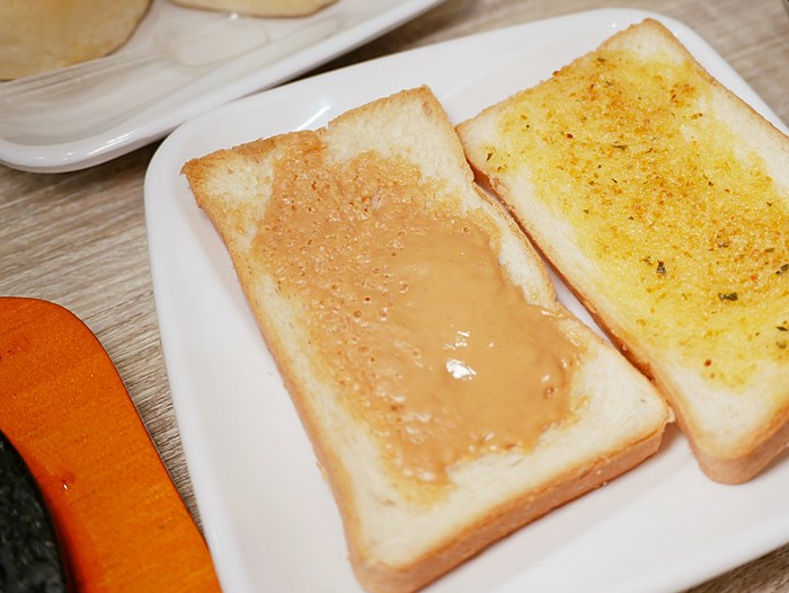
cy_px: 237
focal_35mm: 40
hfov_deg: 46.1
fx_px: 912
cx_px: 518
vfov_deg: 35.9
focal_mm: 14
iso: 200
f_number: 2.5
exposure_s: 1/125
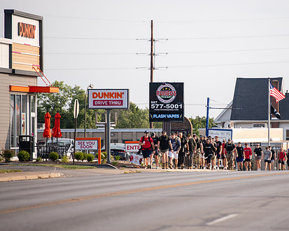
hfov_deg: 7.5
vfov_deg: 6.0
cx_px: 194
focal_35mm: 256
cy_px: 121
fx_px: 2190
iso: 80
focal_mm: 200
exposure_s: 1/640
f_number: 3.5
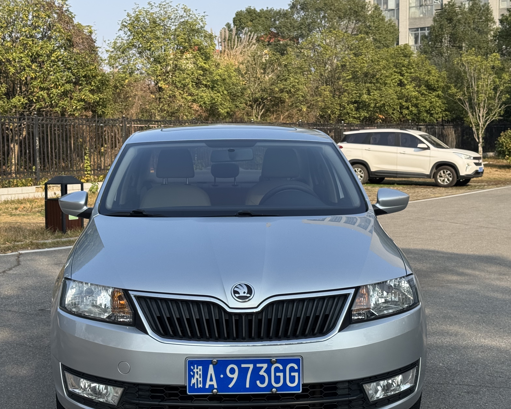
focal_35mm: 60
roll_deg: +1.1
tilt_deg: -5.3
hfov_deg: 31.4
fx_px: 908
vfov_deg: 25.4
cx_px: 229
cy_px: 215
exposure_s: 1/2179
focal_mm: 6.76
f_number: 1.78
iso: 64
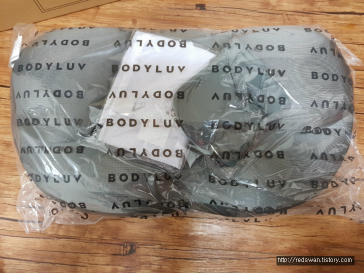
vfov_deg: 53.1
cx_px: 182
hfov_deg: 67.3
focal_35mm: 26
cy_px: 136
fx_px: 273
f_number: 1.7
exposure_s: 1/17
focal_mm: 4.2
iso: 250
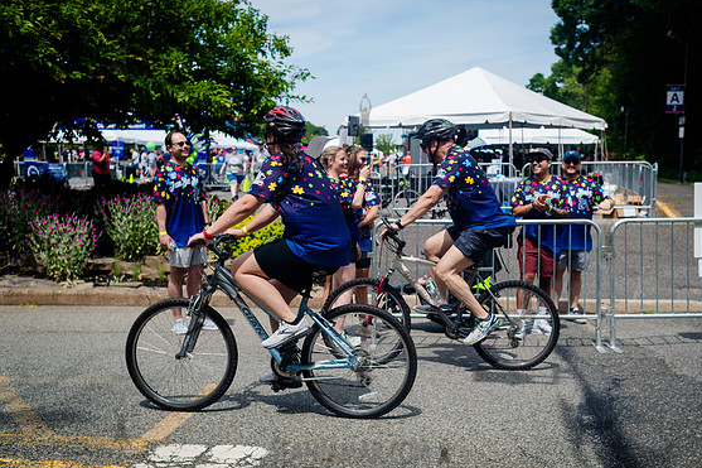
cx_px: 403
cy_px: 259
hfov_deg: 46.3
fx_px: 819
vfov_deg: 31.8
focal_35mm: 42
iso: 200
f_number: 4
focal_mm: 35
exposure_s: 1/1600
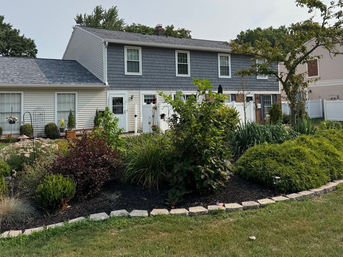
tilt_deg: +4.2
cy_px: 89
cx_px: 177
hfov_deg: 56.8
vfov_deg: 43.6
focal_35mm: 32
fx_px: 317
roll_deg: +1.3
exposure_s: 1/6711
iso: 80
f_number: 1.78
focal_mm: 6.76
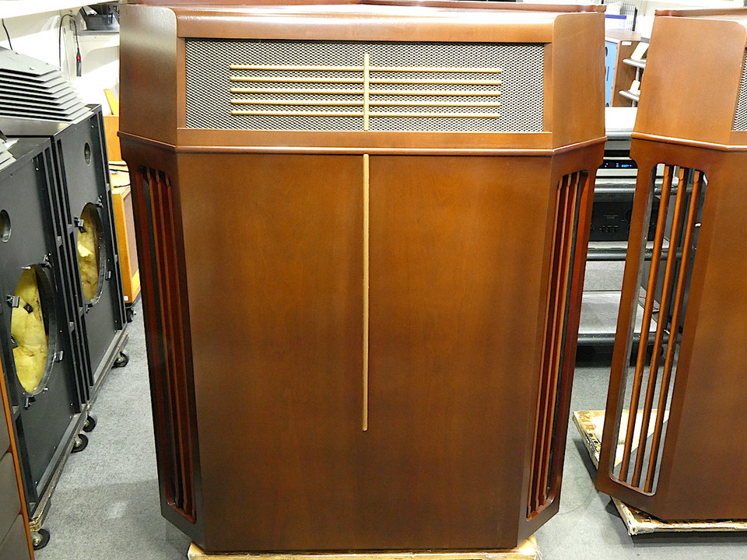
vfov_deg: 40.7
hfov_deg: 52.6
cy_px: 280
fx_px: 755
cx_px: 374
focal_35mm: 35
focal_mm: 6.3
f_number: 7.1
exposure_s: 1
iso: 400
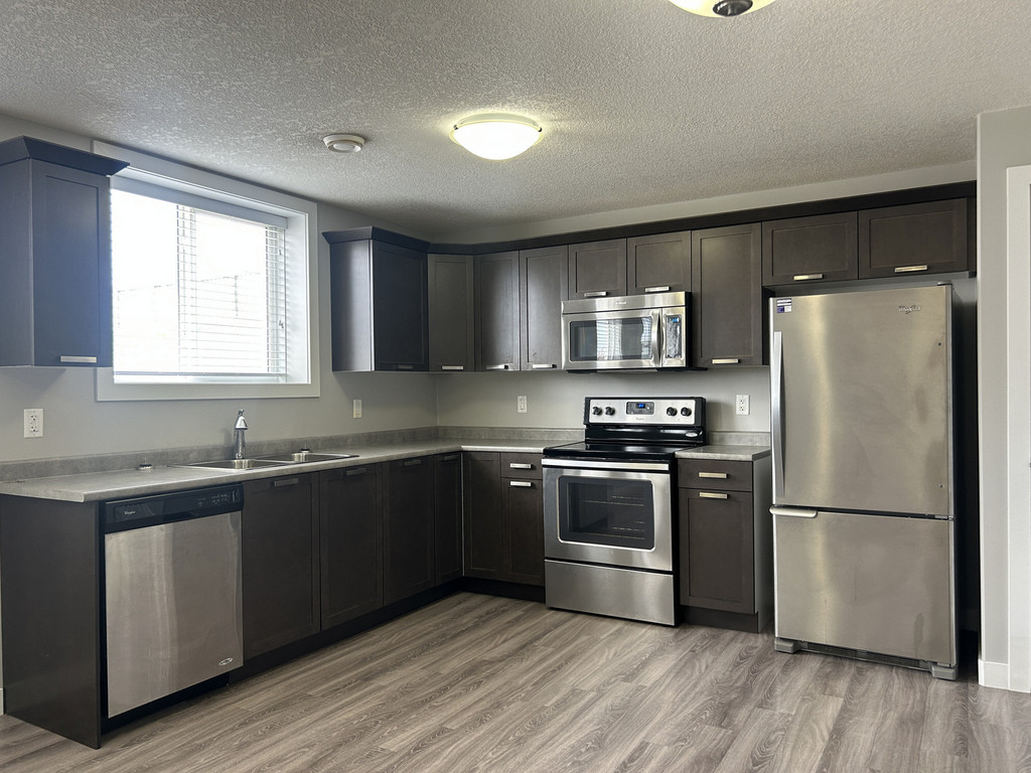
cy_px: 386
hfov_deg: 67.3
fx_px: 774
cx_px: 516
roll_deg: +1.5
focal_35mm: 26
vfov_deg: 53.1
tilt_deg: -0.7
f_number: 1.5
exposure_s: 1/120
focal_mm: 5.7
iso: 80
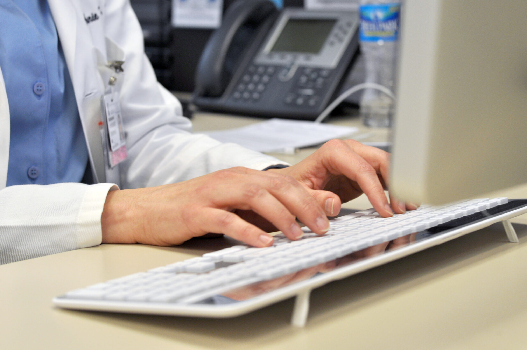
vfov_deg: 18.1
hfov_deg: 27.0
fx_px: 1097
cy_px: 175
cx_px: 264
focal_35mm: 75
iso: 400
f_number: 4.5
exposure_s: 1/80
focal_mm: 50
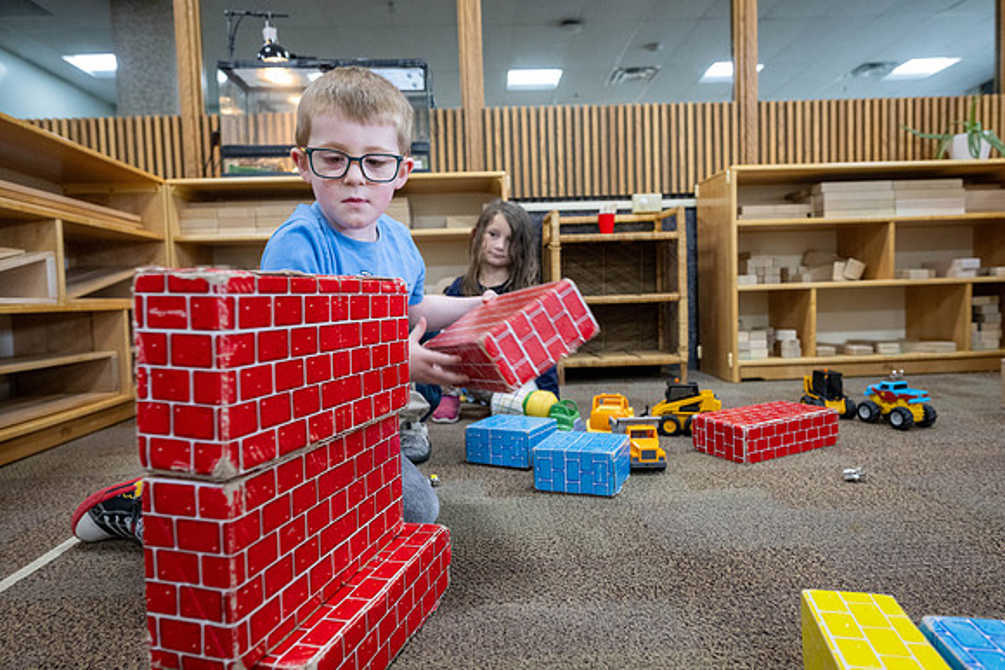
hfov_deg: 79.9
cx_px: 502
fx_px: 600
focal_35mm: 22
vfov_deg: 58.4
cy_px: 335
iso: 4000
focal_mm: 21.5
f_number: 4
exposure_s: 1/200
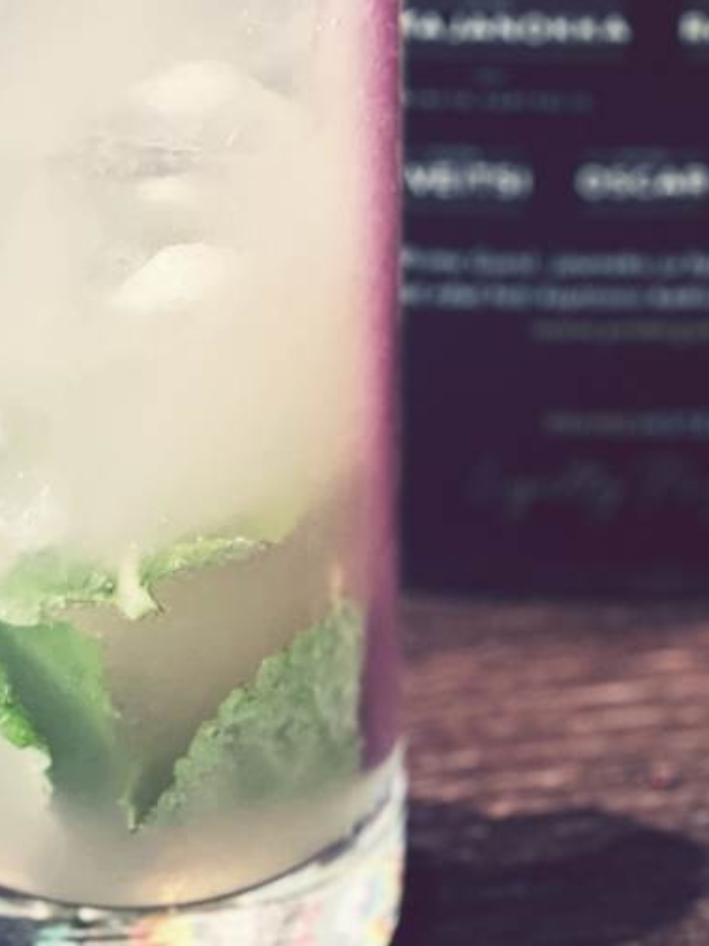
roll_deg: +0.3
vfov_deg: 9.6
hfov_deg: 7.3
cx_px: 638
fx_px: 5544
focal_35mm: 203
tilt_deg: -23.8
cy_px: -285
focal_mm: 7.5
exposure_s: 1/40
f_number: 2.2
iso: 200
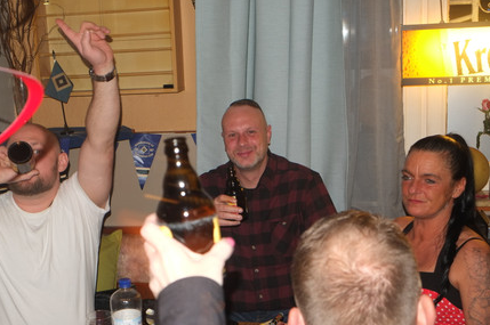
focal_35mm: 49
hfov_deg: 40.3
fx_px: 666
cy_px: 150
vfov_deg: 27.5
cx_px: 207
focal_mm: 27.7
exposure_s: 1/15
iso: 800
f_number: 5.6
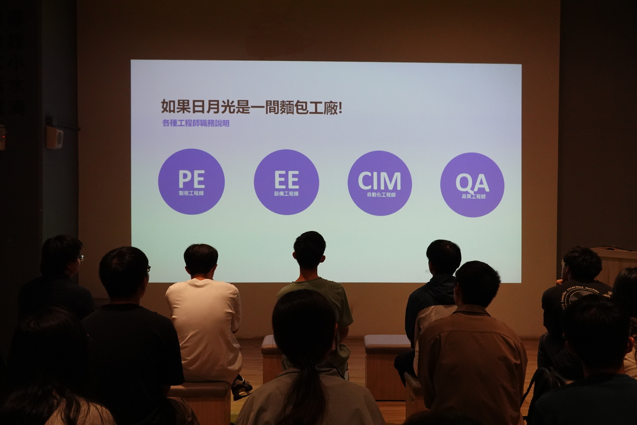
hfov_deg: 48.5
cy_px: 212
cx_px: 318
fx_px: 708
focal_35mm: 40
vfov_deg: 33.4
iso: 1000
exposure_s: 1/160
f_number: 4
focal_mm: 14.85
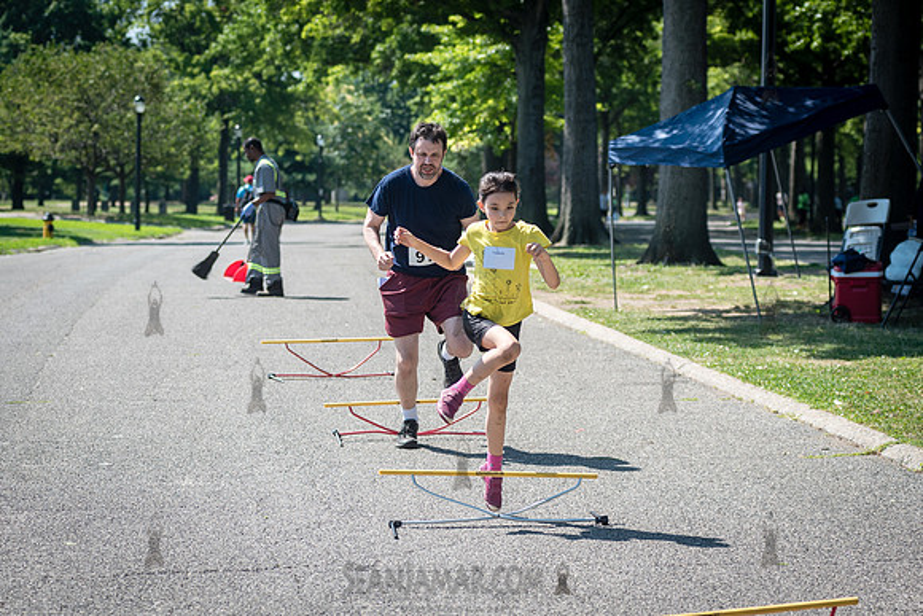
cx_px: 392
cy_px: 316
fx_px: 2969
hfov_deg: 17.7
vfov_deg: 11.8
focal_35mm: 116
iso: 200
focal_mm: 86
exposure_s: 1/1250
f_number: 4
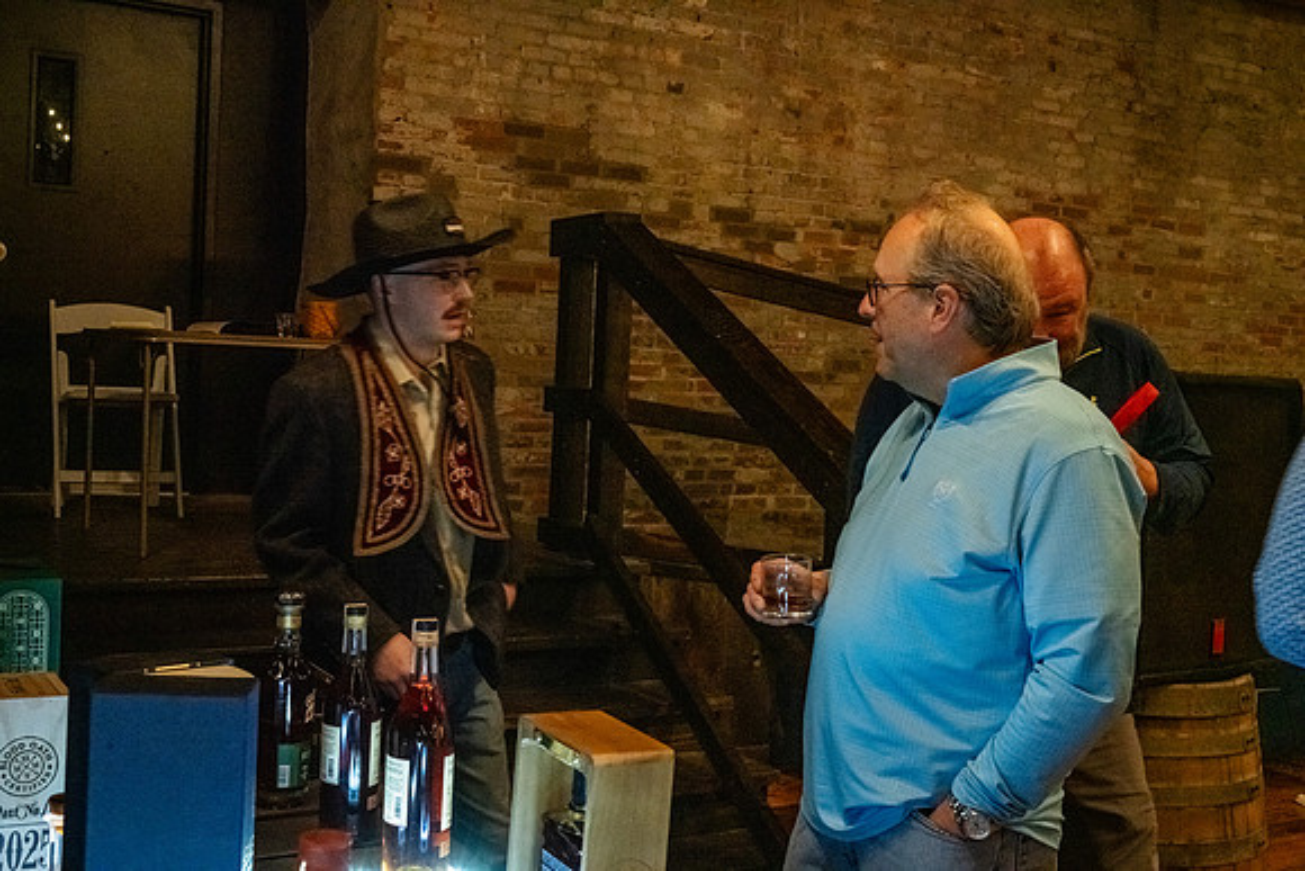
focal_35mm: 41
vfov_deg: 32.6
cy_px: 436
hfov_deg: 47.4
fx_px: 1487
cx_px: 652
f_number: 14
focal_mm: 41
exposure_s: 1/40
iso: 6400
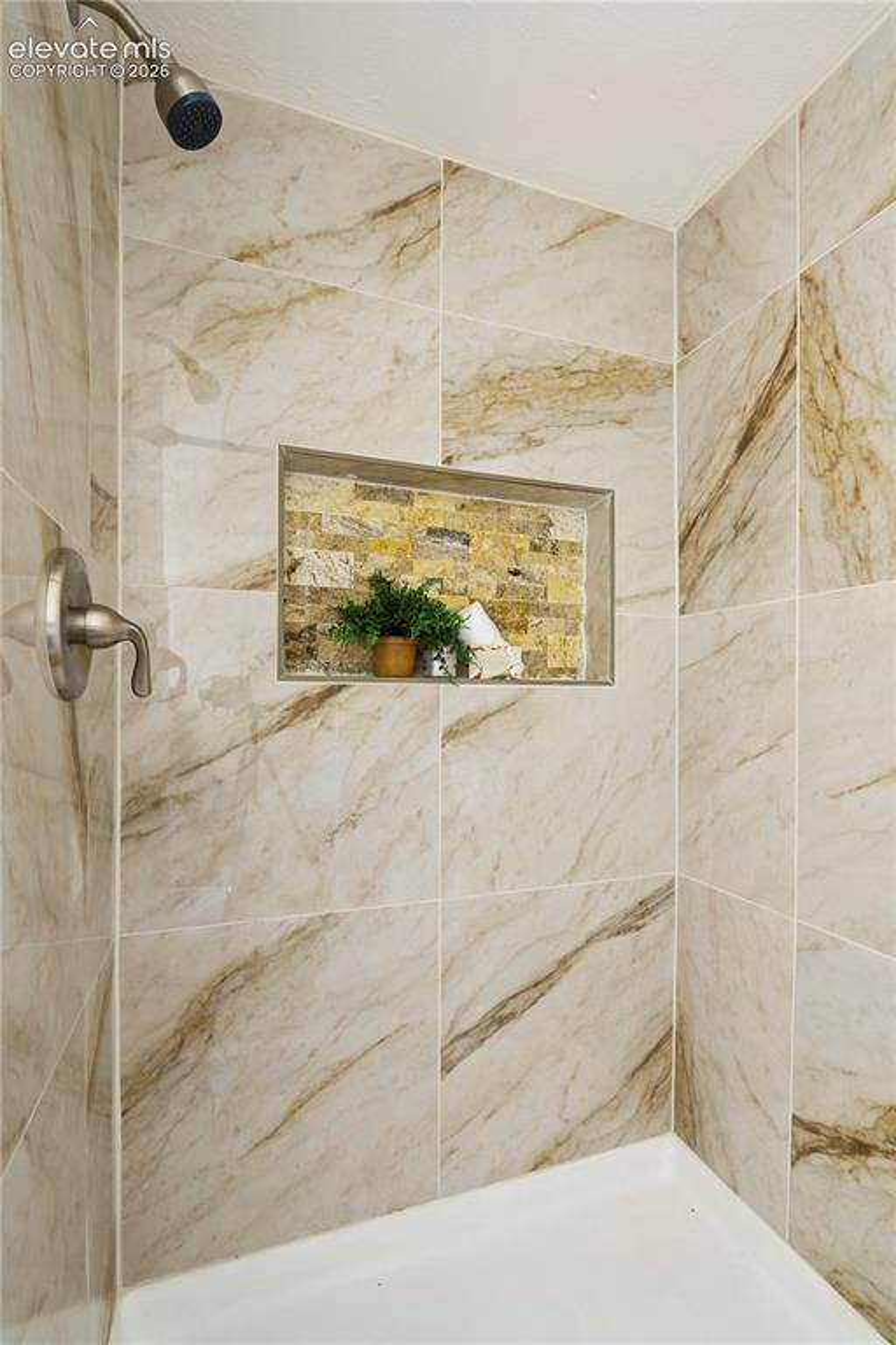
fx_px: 597
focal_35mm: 16
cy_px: 672
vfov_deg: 96.7
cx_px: 448
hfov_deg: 73.7
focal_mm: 16
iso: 100
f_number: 8
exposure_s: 3.2
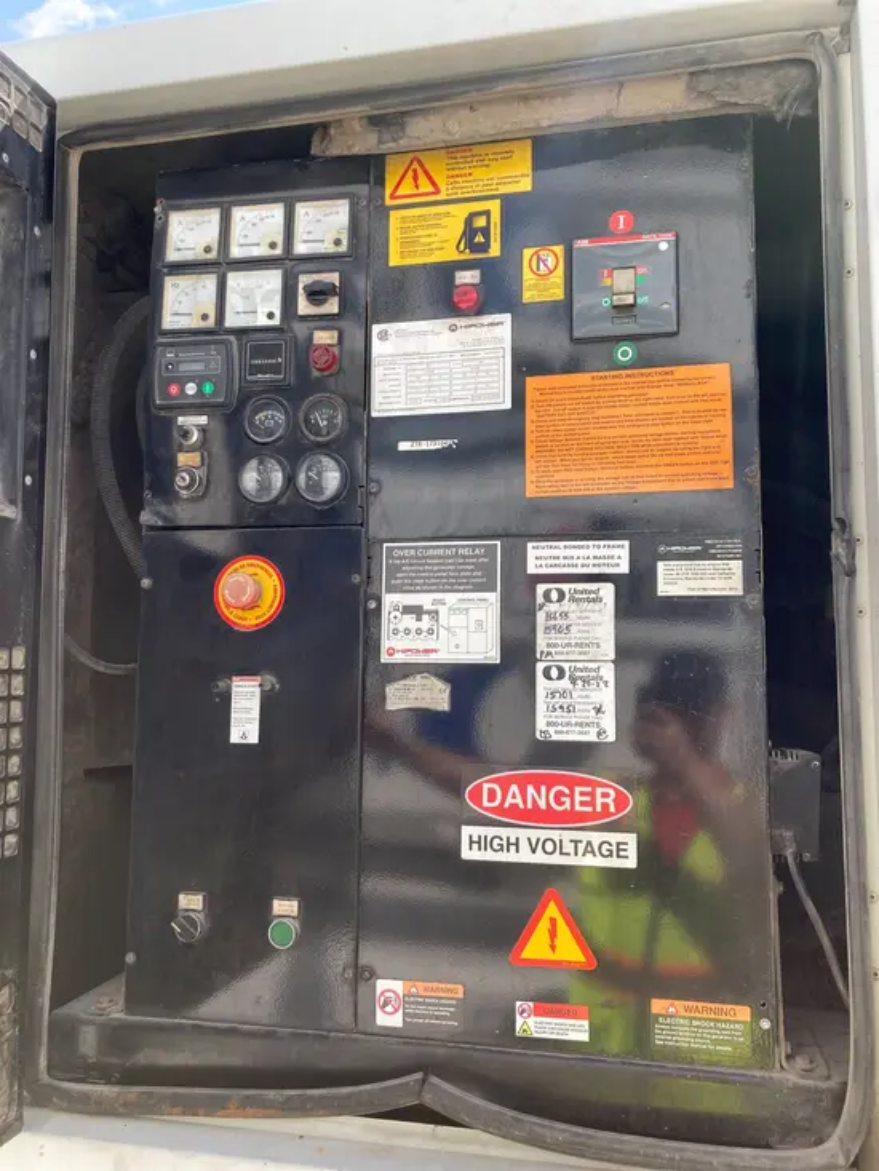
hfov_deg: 49.8
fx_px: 948
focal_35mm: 28
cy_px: 586
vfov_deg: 63.4
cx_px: 440
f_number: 1.8
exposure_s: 1/796
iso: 20
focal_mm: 3.99
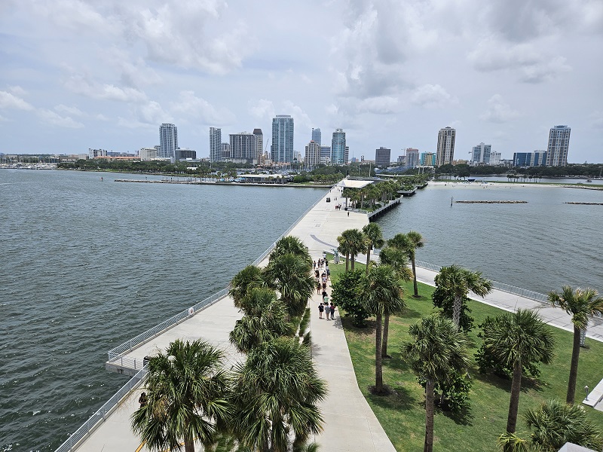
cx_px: 302
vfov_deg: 58.9
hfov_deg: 73.9
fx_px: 401
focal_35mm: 23
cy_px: 226
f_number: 1.8
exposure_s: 1/4064
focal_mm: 5.4
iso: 25
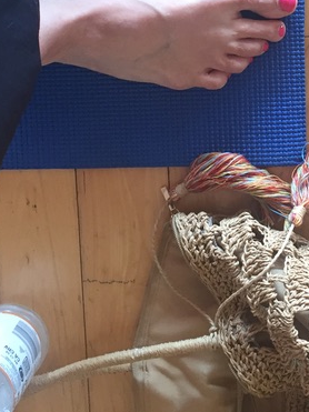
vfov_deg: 23.3
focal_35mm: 80
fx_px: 953
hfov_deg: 18.2
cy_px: -16
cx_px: 269
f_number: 2.2
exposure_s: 1/30
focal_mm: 4.15
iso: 80
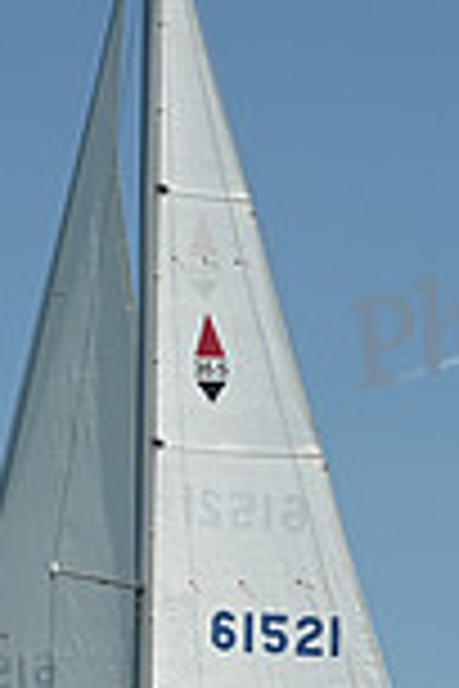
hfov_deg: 5.2
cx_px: 119
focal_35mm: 266
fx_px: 5087
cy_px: 571
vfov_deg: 7.7
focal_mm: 70
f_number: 9
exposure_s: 1/1000
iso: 320
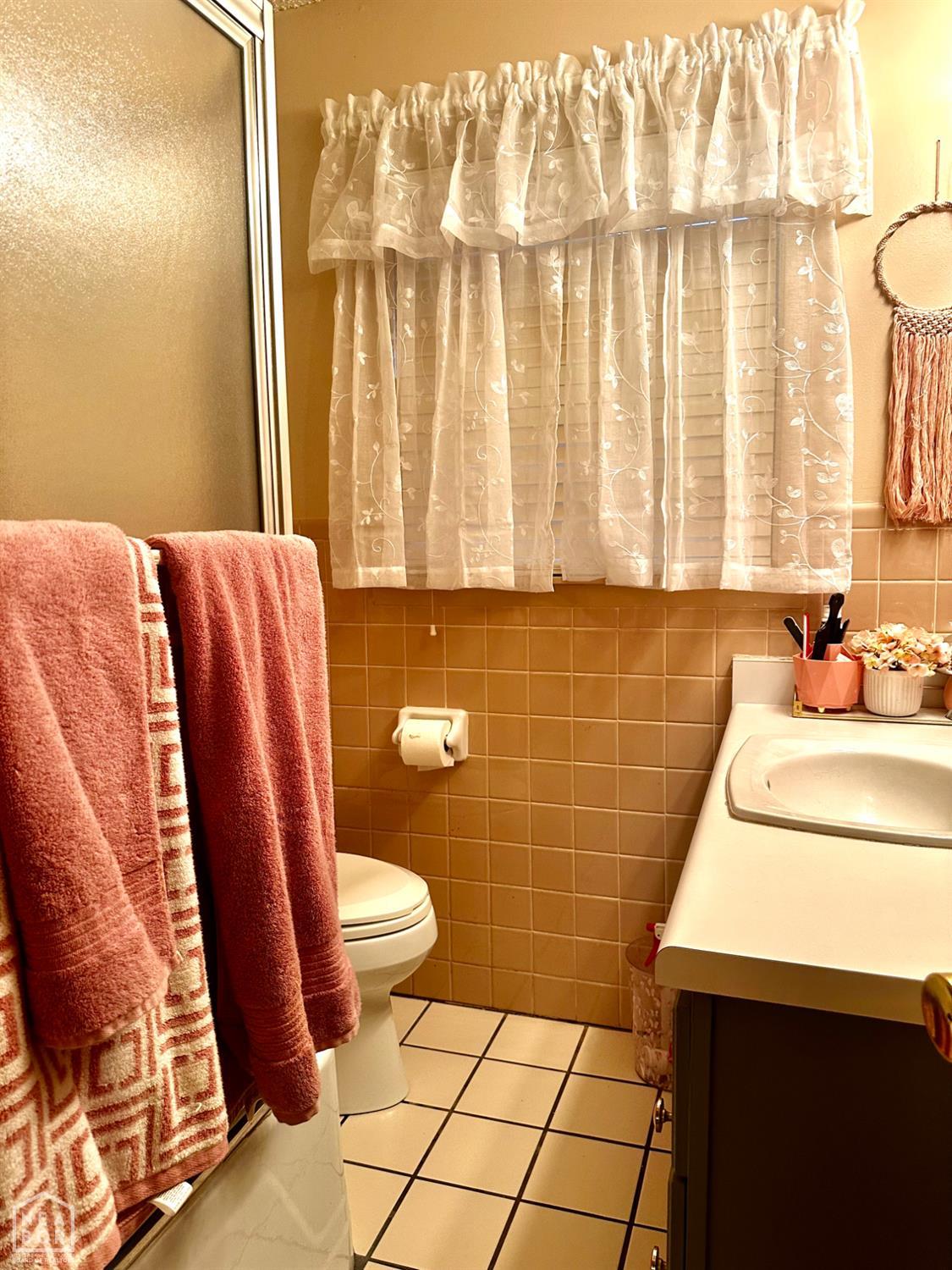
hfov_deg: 56.8
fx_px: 880
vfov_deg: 71.6
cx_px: 476
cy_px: 635
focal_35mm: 24
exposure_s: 1/60
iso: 200
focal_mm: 6.86
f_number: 1.78
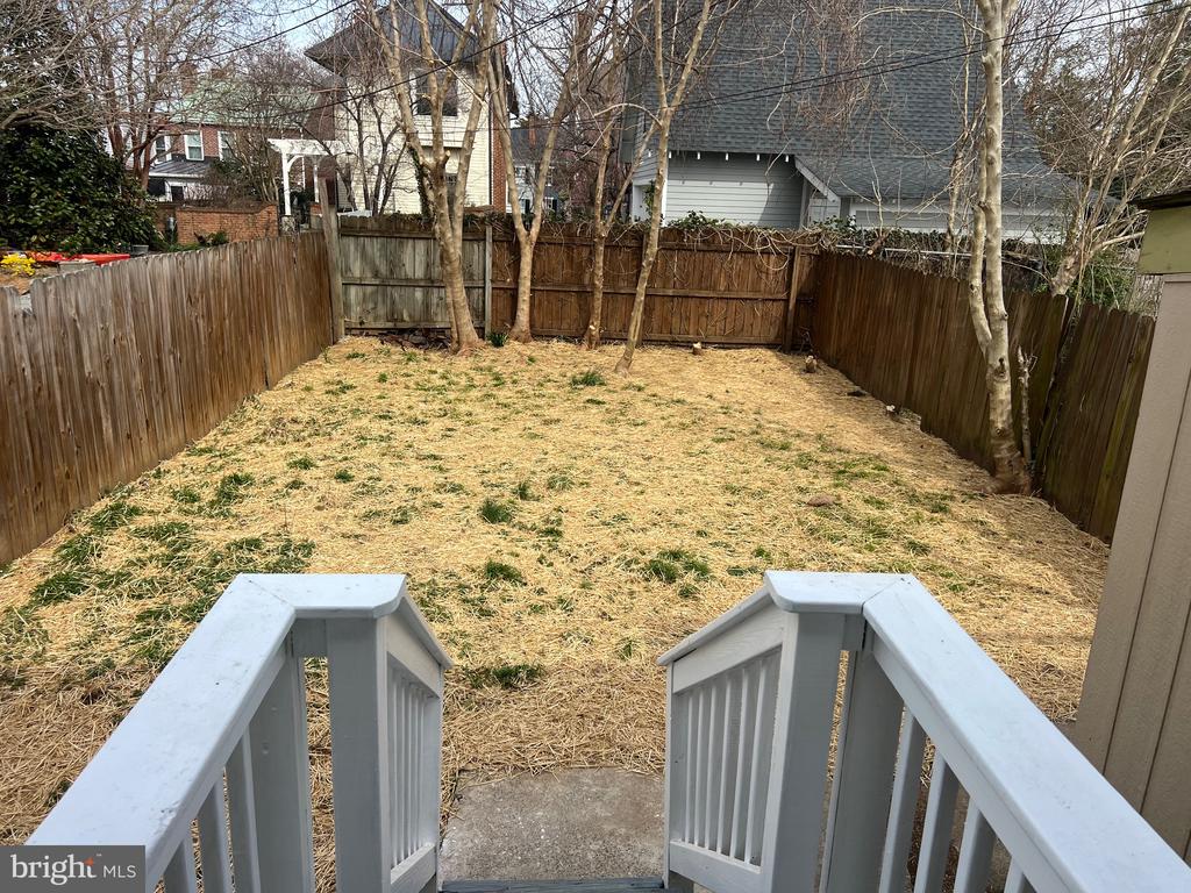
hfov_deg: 67.3
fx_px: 895
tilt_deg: -15.2
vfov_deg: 53.1
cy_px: 446
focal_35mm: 26
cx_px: 596
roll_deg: -1.3
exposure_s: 1/2762
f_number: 1.5
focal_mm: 5.7
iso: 50
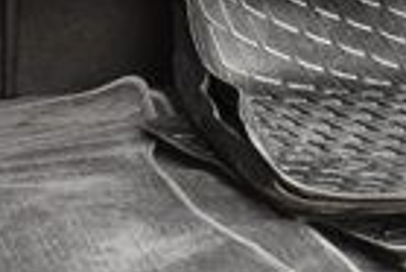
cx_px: 251
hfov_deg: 11.2
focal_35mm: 184
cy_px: 7
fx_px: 2077
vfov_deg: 7.5
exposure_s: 1/125
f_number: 4
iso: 2000
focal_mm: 27
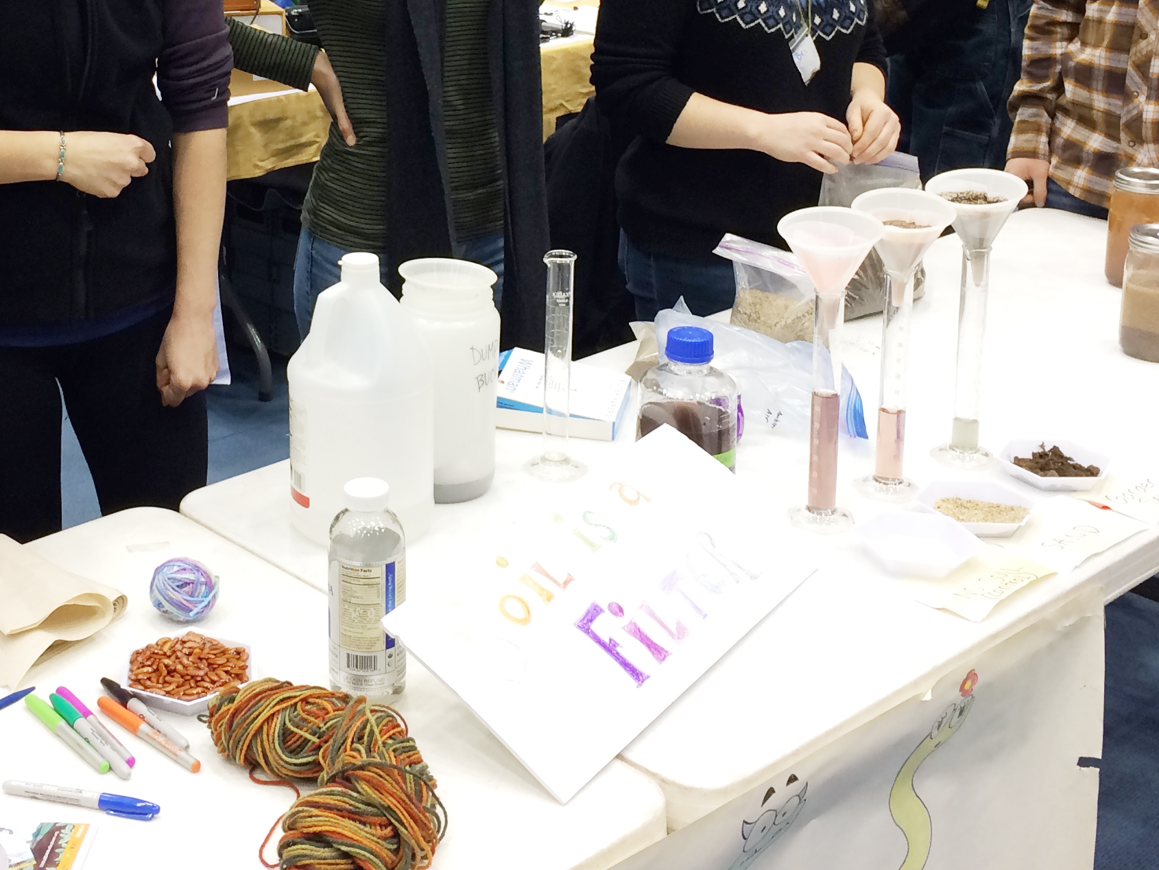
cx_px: 382
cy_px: 95
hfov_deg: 34.0
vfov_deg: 25.3
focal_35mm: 56
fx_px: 1875
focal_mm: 4.15
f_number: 2.2
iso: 50
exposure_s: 1/30
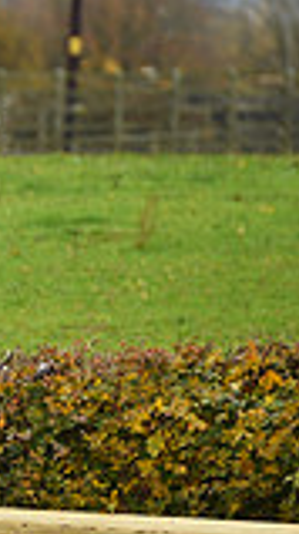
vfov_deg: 2.8
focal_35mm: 765
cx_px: -551
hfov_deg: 1.6
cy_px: 285
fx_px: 10823
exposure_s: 1/1000
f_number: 5
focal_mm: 200
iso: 900
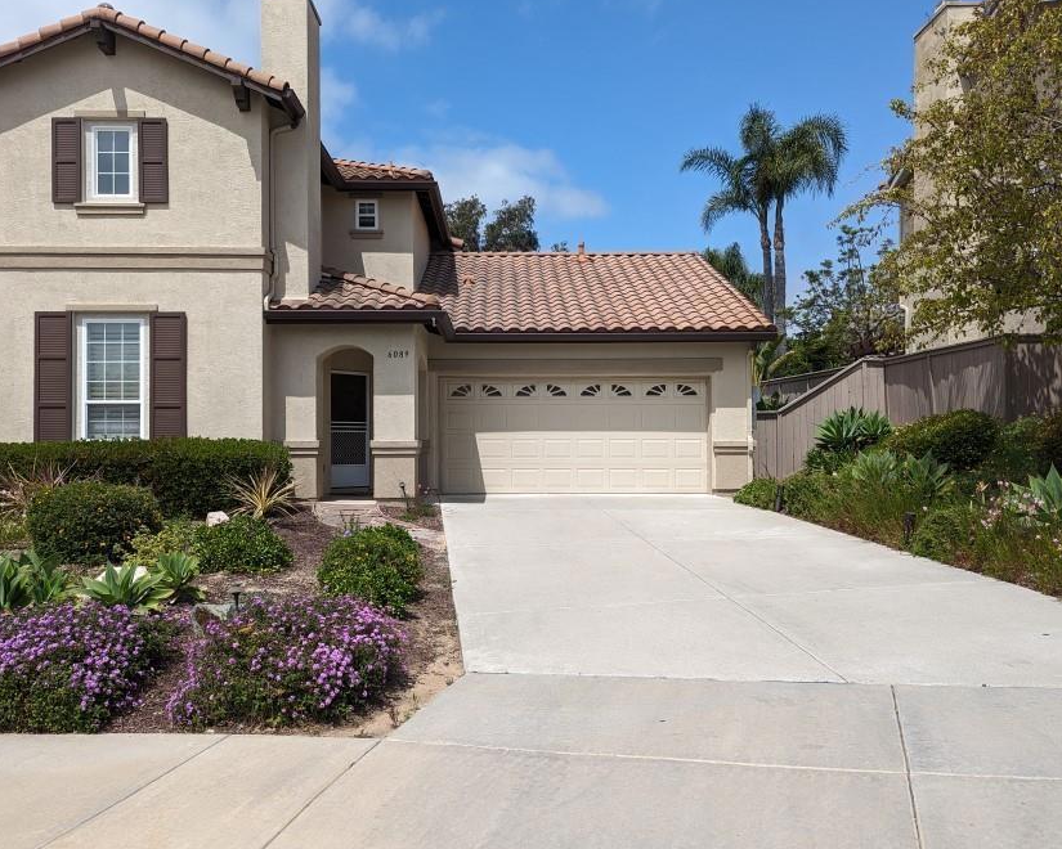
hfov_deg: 60.4
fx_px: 912
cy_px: 417
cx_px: 506
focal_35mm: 29
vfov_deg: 50.0
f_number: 1.85
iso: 53
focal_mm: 6.81
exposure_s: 1/2762
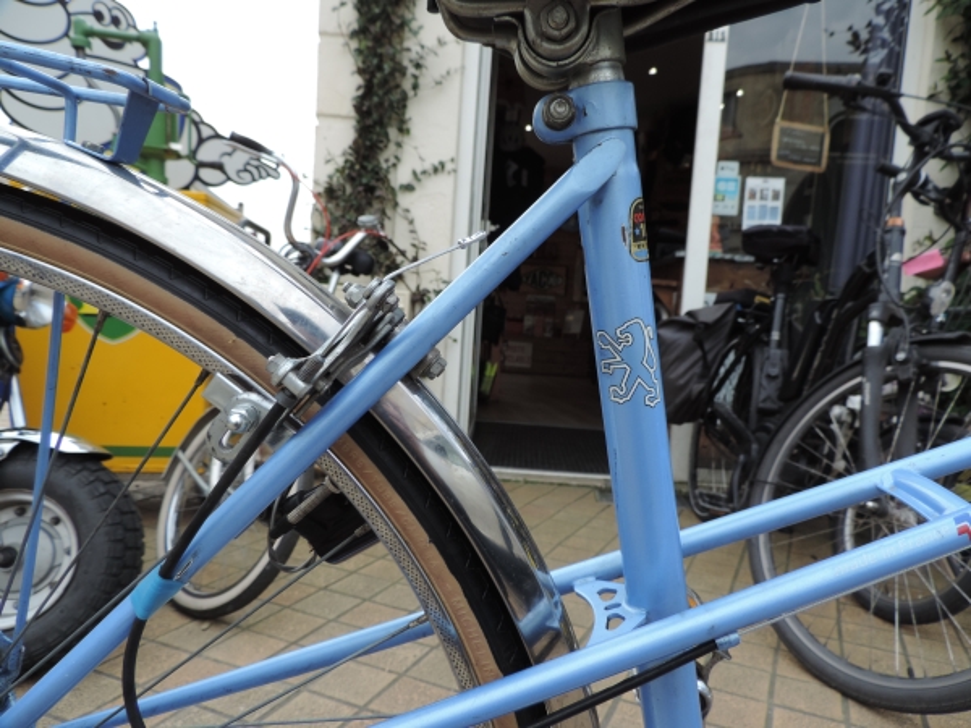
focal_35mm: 24
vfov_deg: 56.8
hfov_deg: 71.6
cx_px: 486
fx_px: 673
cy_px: 364
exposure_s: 1/320
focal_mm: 4.3
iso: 80
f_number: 3
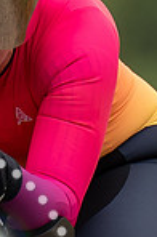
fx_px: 15148
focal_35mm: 2305
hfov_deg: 0.6
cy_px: 287
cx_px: 7
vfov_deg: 0.9
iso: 200
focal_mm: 200
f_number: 3.2
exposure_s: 1/1250
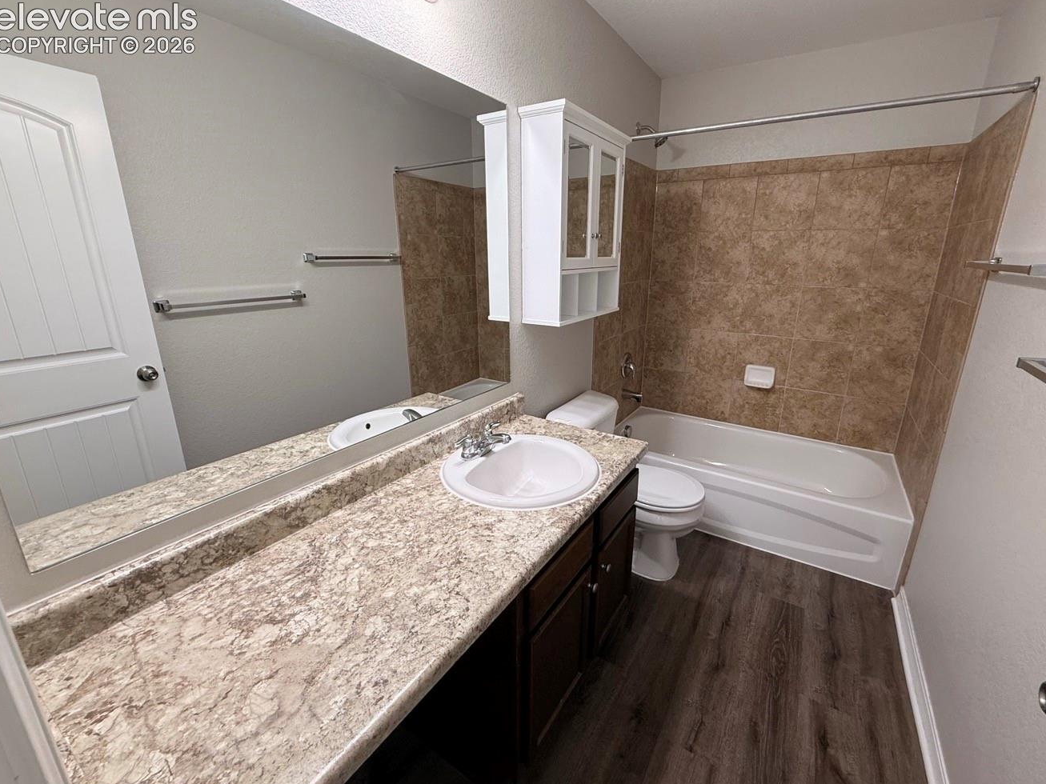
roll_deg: -0.7
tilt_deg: -15.1
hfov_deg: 98.1
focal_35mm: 15
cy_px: 377
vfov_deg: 81.7
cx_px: 543
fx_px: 453
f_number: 2.2
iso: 125
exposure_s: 1/120
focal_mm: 2.22
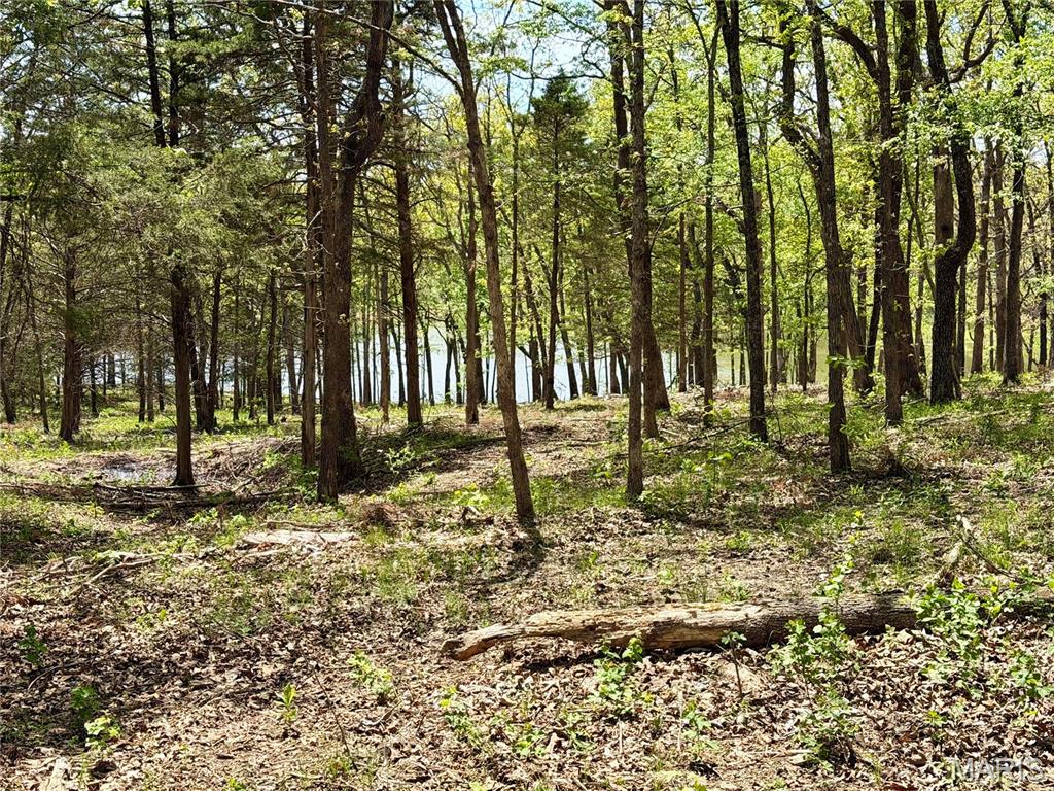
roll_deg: -0.4
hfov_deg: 39.7
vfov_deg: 30.3
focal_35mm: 48
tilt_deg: -4.0
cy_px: 396
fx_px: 1462
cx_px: 527
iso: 64
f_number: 1.78
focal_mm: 6.76
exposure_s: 1/1715
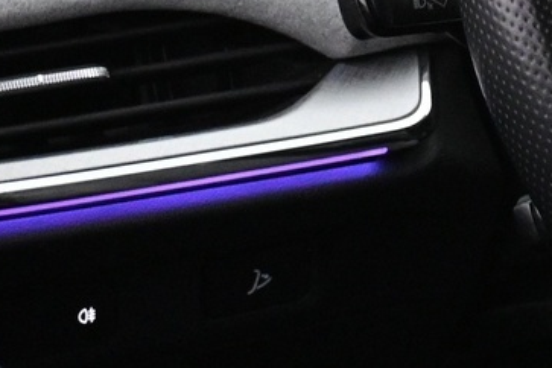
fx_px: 2106
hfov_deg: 13.9
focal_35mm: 137
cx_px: 845
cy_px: -87
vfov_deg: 9.8
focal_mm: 20.5
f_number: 3.8
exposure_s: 1/50
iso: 4000
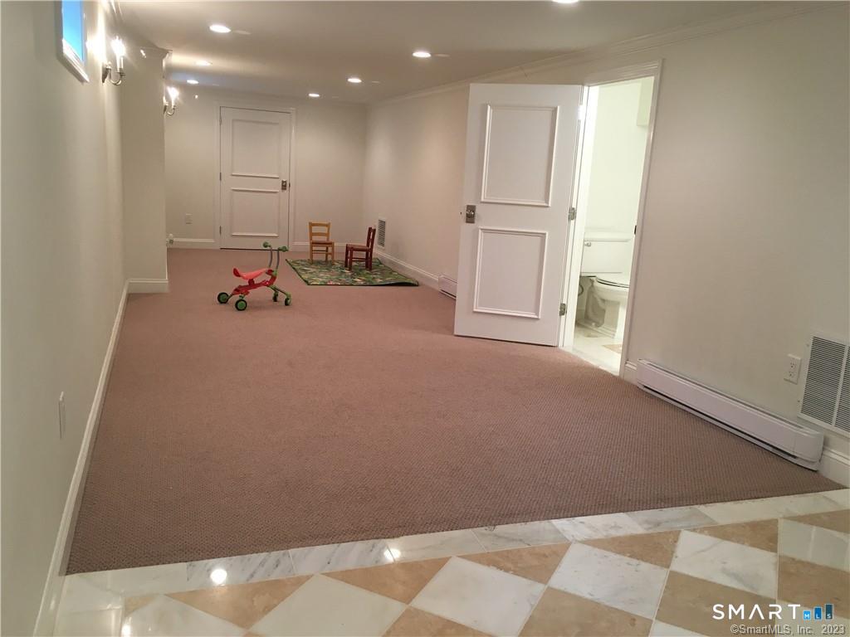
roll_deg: -3.8
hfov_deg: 61.7
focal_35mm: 29
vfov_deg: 48.2
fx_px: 712
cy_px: 318
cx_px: 425
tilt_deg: -11.2
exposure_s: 1/30
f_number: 2.2
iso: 64
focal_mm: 4.15
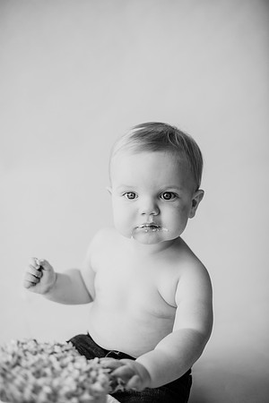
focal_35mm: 50
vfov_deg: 39.6
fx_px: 560
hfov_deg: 27.0
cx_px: 134
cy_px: 202
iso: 400
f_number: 2
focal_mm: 50
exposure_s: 1/800
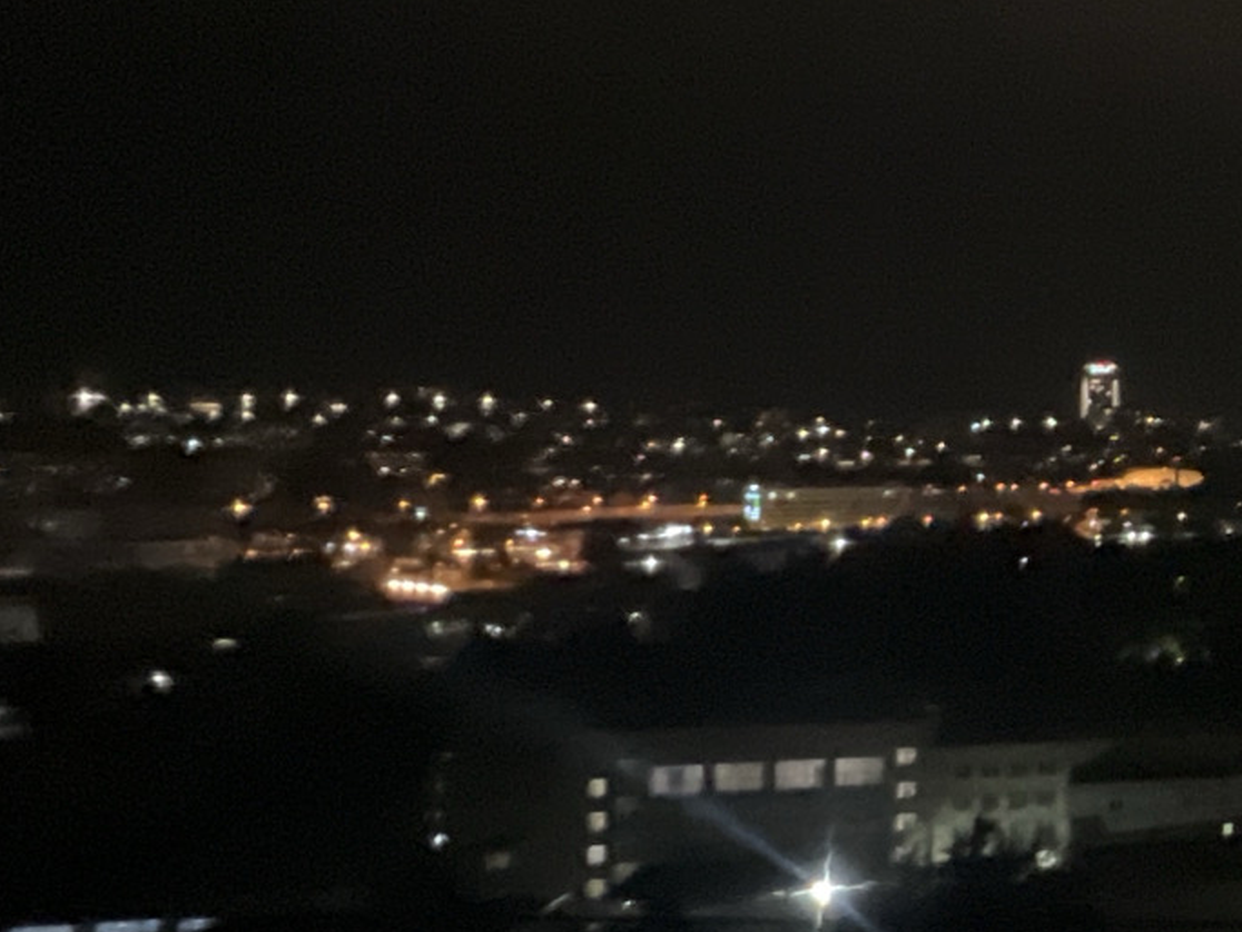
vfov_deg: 37.7
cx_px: 1623
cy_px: 458
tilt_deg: +0.5
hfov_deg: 34.3
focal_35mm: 38
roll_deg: -0.3
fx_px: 1363
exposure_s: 1/15
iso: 2500
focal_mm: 1.57
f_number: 1.8
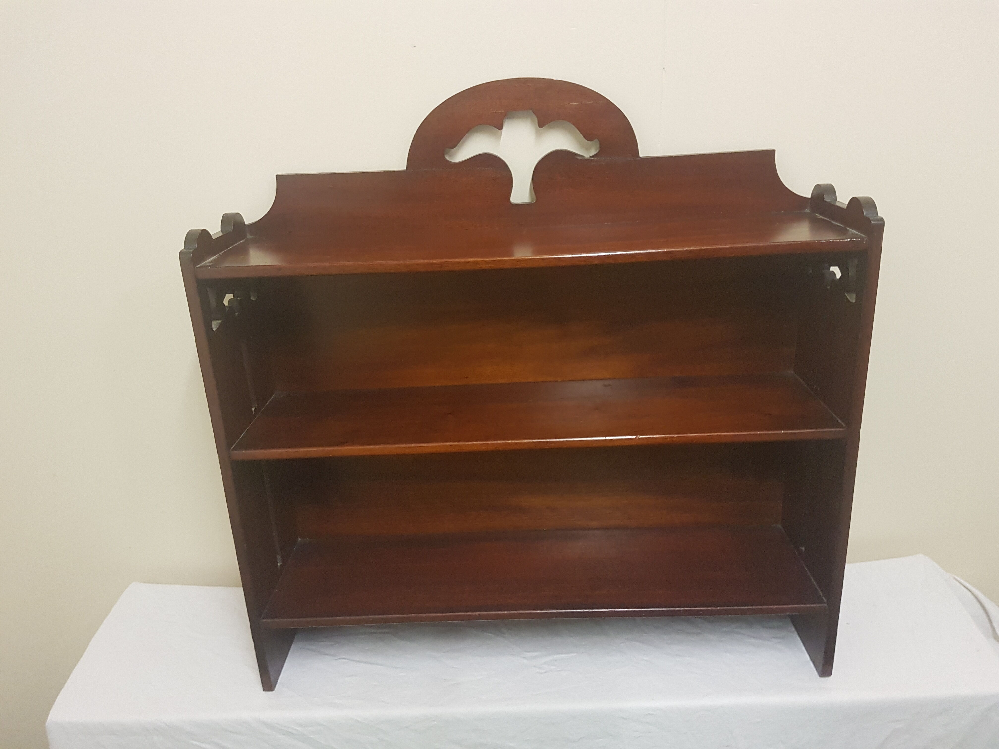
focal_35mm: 26
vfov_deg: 53.1
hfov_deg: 67.3
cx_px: 500
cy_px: 374
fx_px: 750
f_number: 1.7
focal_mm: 4.2
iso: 250
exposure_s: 1/25
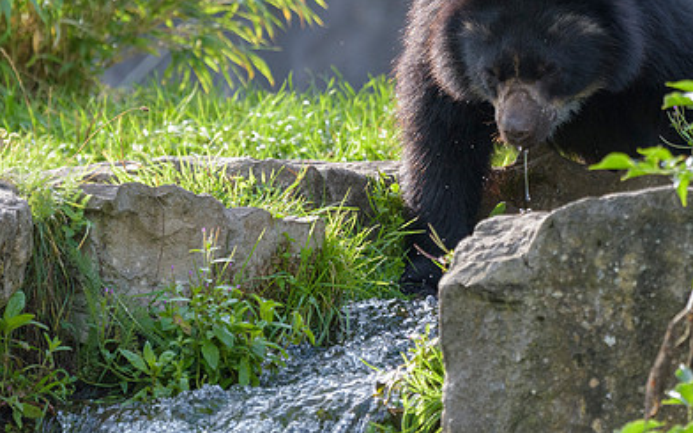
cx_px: 555
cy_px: 119
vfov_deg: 2.1
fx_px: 11747
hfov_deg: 3.4
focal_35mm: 622
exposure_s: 1/800
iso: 1000
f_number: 5.6
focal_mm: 290
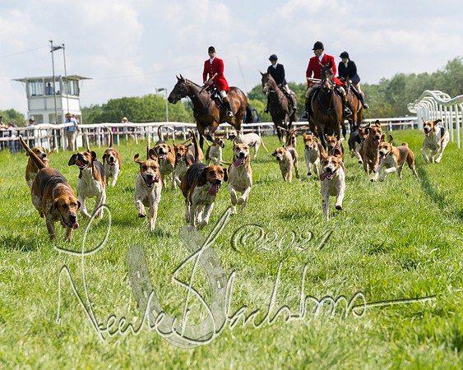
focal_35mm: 165
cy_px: 195
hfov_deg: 11.7
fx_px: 2264
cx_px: 234
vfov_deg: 9.3
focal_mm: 93
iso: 400
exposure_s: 1/3200
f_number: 5
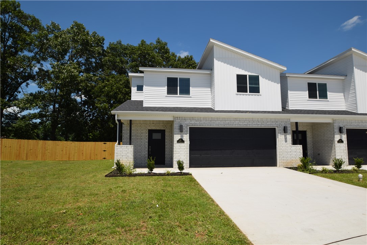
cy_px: 122
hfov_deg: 81.2
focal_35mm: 21
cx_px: 184
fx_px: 214
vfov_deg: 59.5
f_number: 11
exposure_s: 1/200
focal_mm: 14
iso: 100
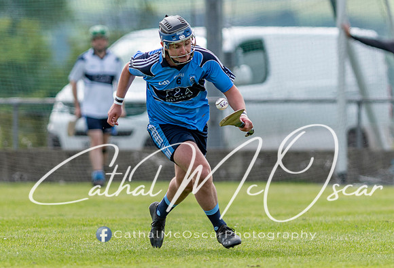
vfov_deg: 1.9
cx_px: 170
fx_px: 8130
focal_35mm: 738
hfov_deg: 2.8
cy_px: 113
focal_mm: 300
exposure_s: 1/1600
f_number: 2.8
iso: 100
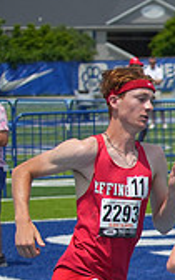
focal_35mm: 352
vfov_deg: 5.9
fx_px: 2686
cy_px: 309
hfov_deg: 3.7
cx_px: 463
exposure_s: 1/3200
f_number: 5.6
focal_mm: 100
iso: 400
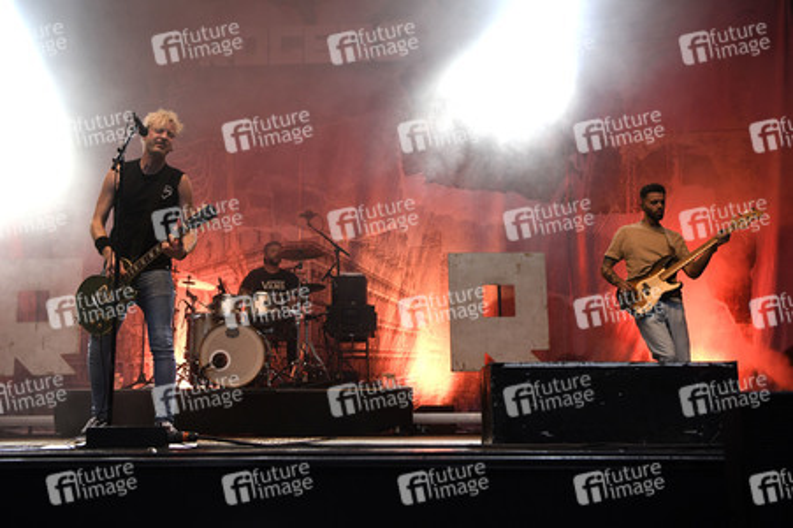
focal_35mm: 38
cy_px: 264
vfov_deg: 35.0
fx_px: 836
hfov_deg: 50.7
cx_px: 396
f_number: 3.5
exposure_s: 1/500
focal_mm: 38
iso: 1250
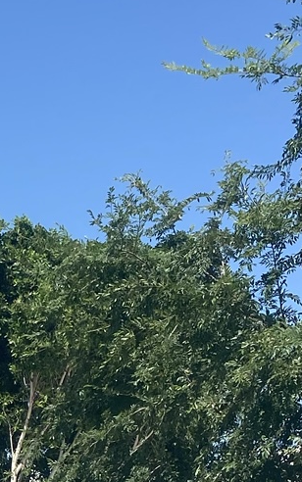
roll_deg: -0.6
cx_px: -208
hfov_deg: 11.1
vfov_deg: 17.2
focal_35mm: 112
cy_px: 663
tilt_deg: -1.1
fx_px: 1473
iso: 32
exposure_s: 1/3300
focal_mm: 4.25
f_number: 1.8
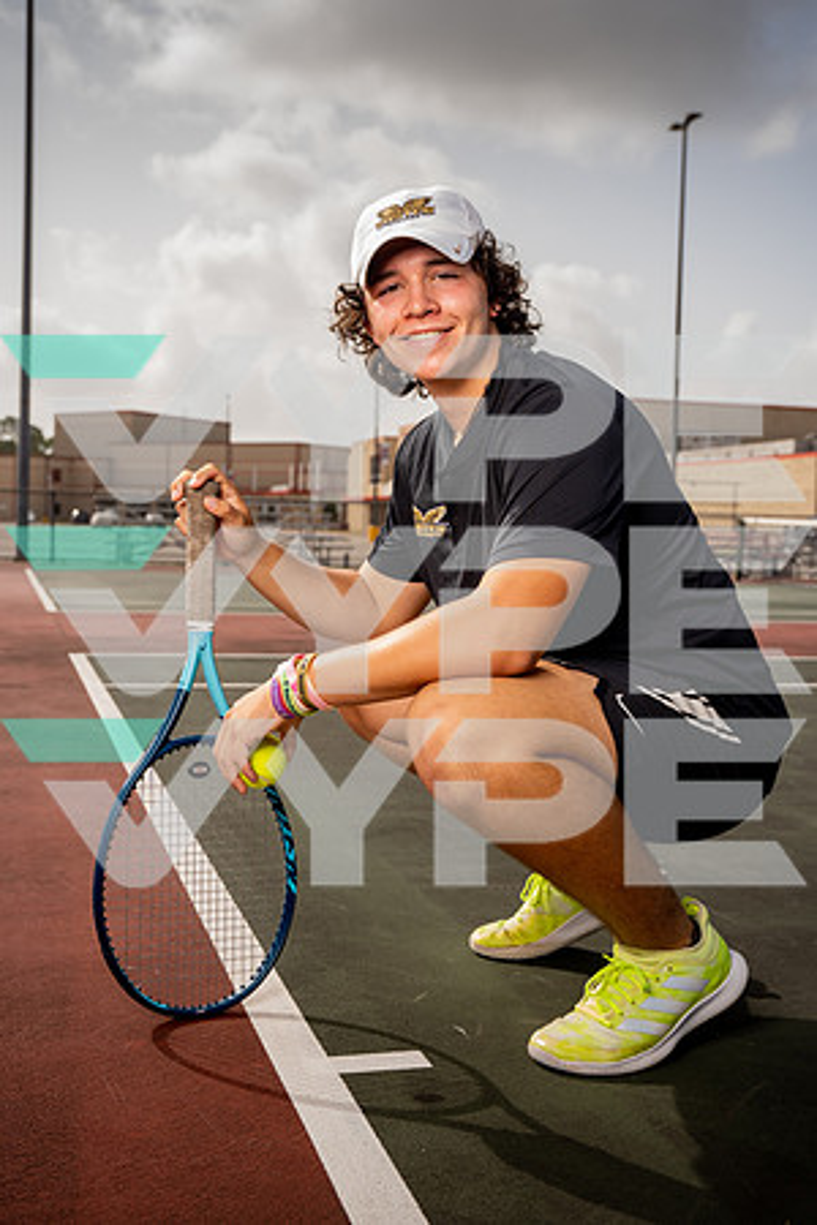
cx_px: 408
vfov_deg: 44.5
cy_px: 612
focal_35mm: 44
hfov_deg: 30.5
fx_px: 1498
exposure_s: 1/250
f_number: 6.3
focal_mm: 44
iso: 50
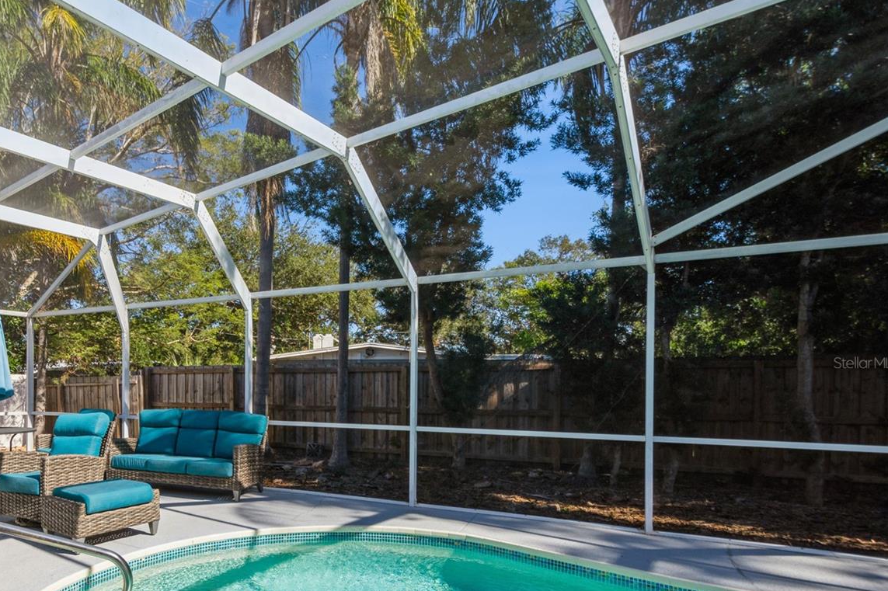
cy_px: 363
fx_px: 518
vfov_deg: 58.8
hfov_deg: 78.0
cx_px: 281
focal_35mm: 21
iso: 250
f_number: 8
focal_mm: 10
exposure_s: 1/400
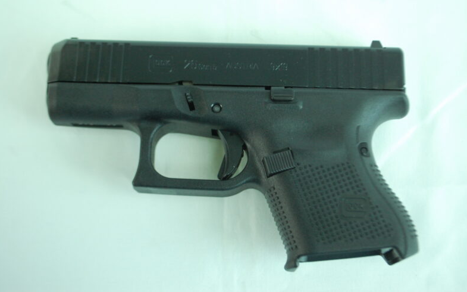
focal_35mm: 55
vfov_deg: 23.7
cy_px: 134
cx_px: 236
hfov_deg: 37.2
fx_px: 694
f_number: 5.3
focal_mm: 35
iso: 800
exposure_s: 1/30
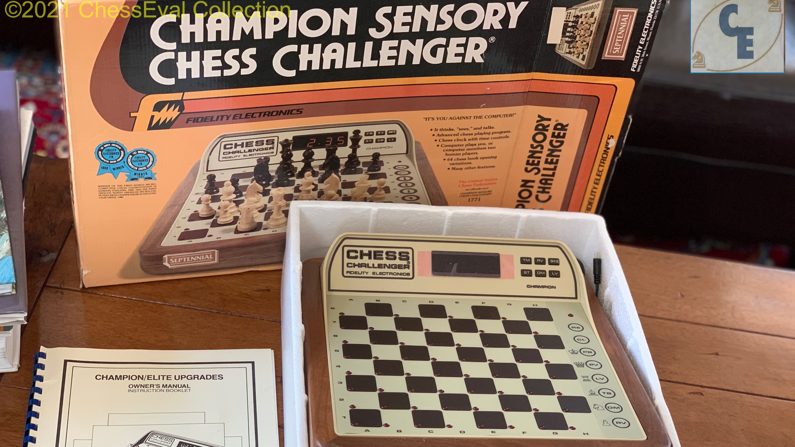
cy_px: 287
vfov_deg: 21.0
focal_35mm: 57
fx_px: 1202
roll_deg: -10.1
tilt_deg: -41.4
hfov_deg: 36.6
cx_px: 397
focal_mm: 6
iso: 125
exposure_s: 1/73
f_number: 2.4
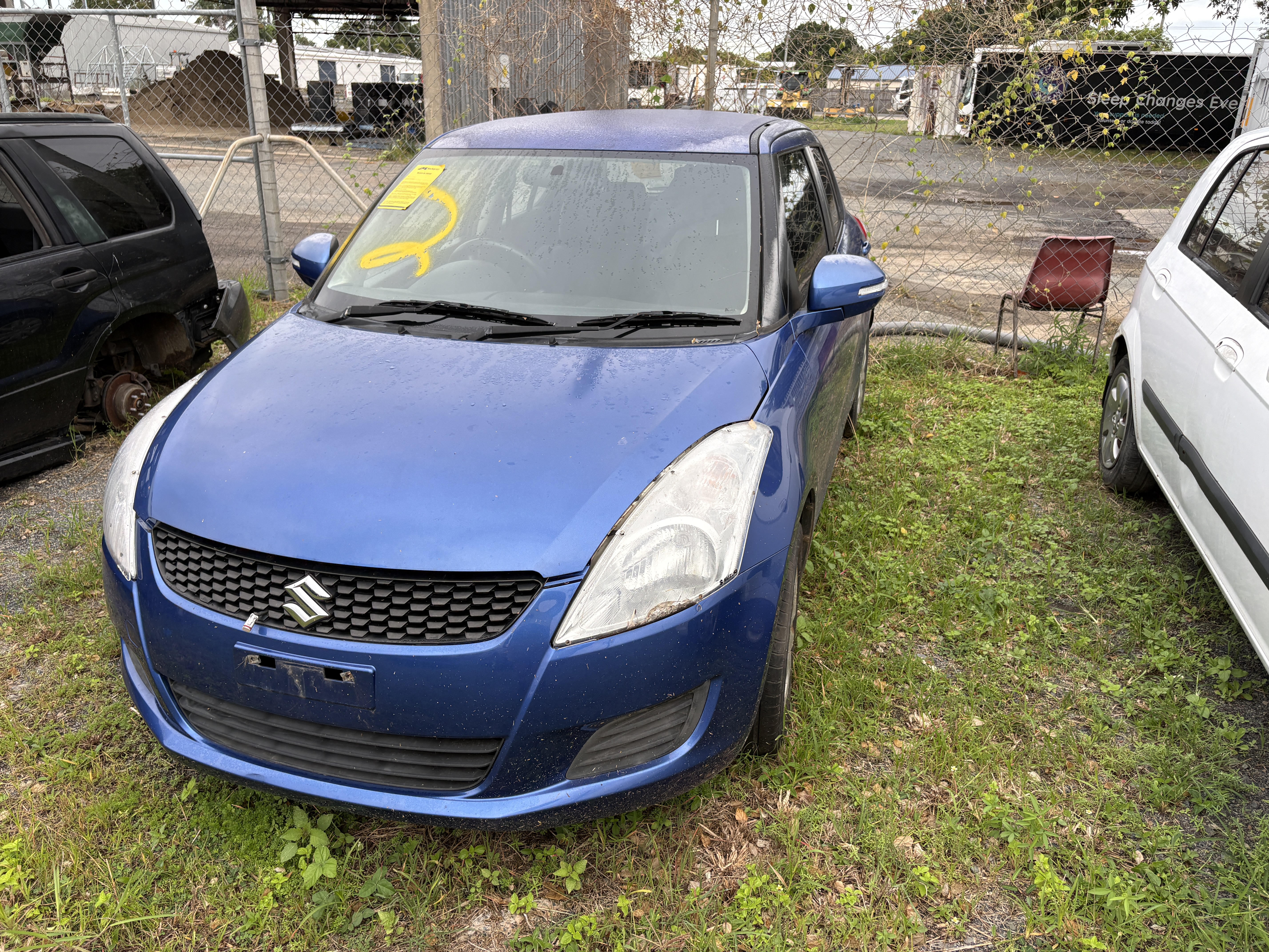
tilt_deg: -20.6
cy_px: 476
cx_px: 634
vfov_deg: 53.1
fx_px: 953
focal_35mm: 26
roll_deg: -2.4
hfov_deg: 67.3
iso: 50
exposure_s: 1/430
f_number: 1.6
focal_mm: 5.96
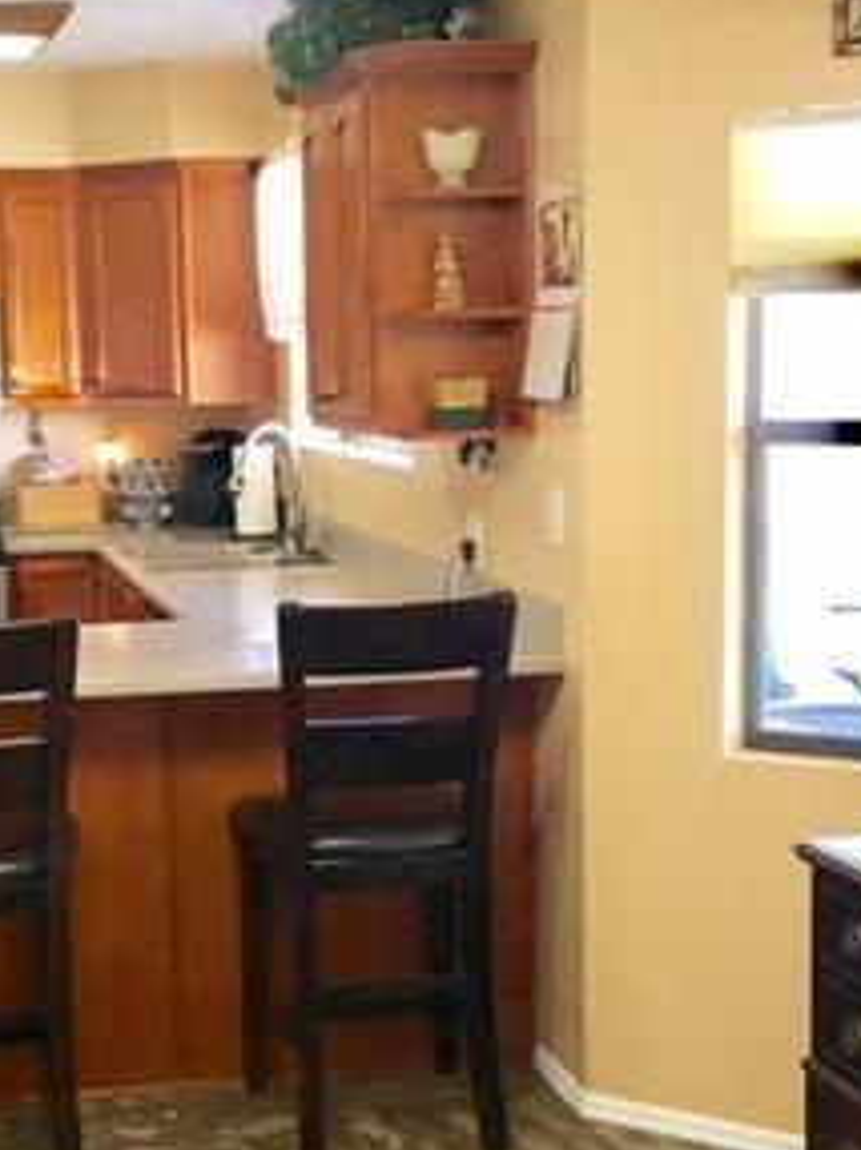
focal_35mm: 65
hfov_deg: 22.4
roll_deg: +0.1
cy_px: 651
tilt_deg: -7.6
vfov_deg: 29.8
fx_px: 2159
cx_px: 274
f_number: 2.2
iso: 64
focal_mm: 4.15
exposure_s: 1/30
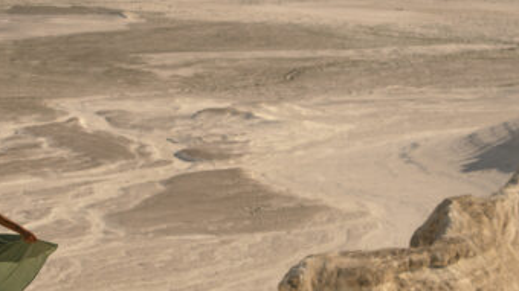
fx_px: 3687
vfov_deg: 4.5
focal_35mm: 268
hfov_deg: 8.1
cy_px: 155
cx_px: 227
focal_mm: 85
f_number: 5
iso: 50
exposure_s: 1/1600
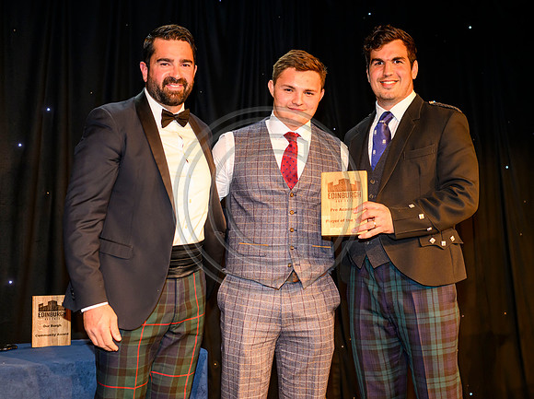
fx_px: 722
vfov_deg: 30.9
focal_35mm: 47
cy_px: 192
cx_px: 297
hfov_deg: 40.5
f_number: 3.2
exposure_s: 1/250
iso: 1600
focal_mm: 35
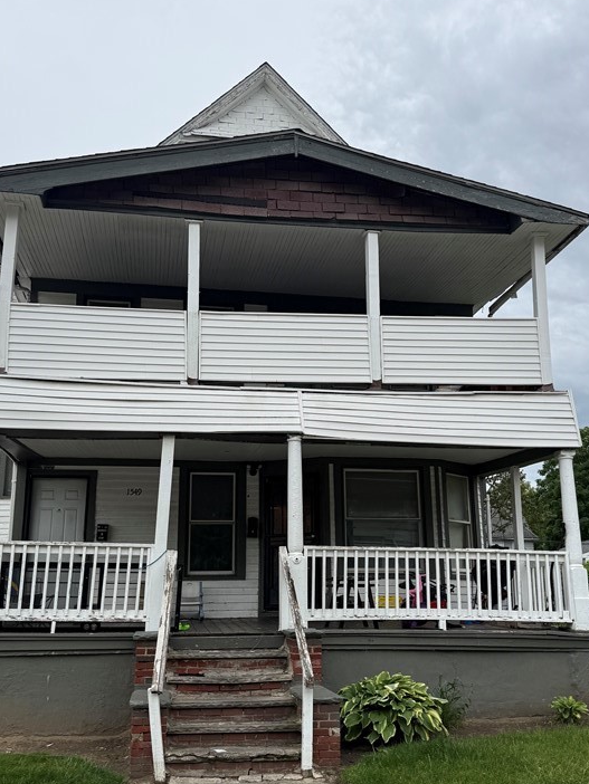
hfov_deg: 40.7
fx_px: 794
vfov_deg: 52.5
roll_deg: +0.8
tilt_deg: +14.1
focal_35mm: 35
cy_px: 430
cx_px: 301
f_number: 1.78
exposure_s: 1/2232
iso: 80
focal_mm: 6.76
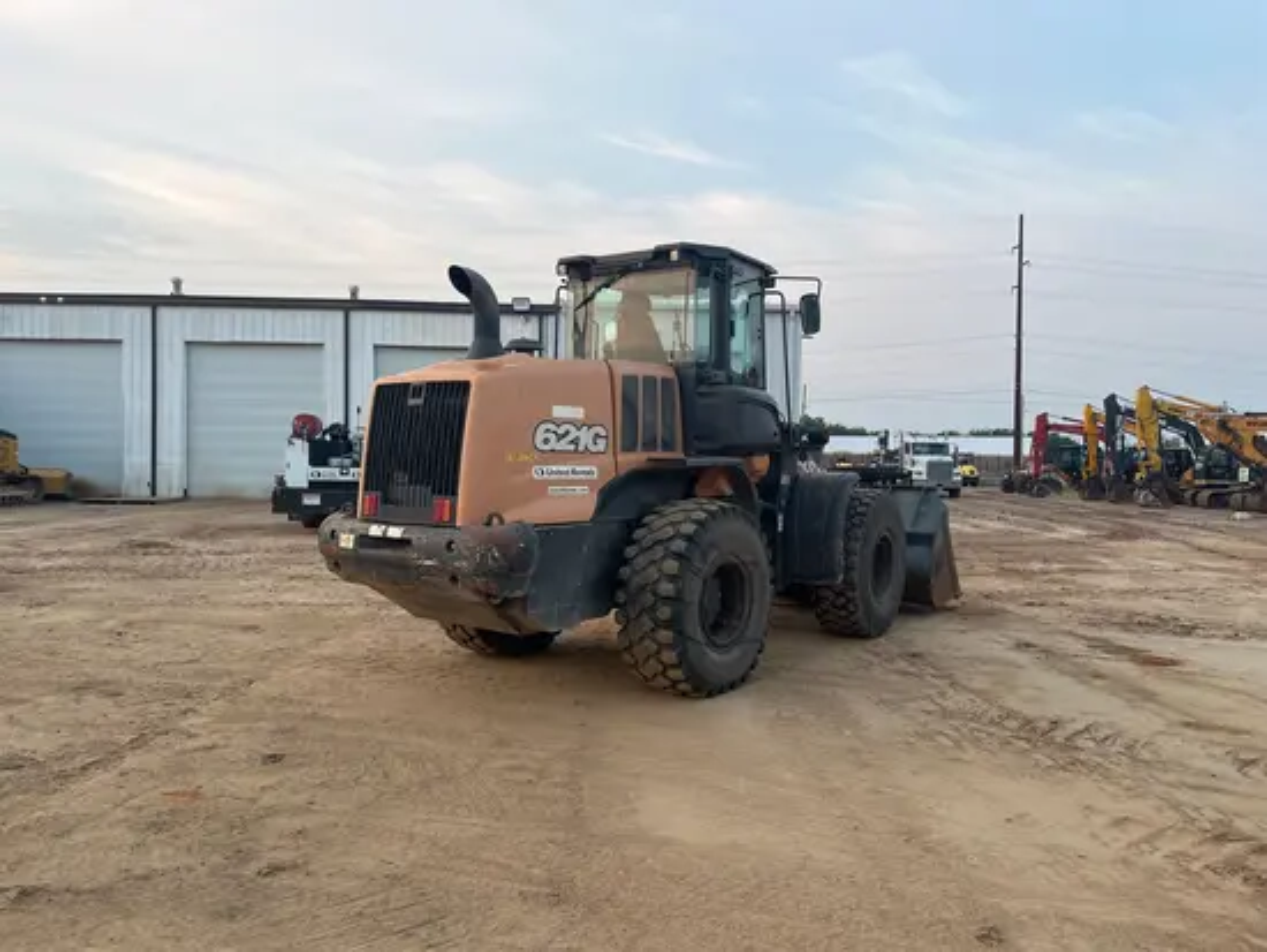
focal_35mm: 26
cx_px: 634
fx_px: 952
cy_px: 476
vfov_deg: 53.1
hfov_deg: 67.3
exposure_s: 1/173
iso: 40
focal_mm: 5.1
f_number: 1.6
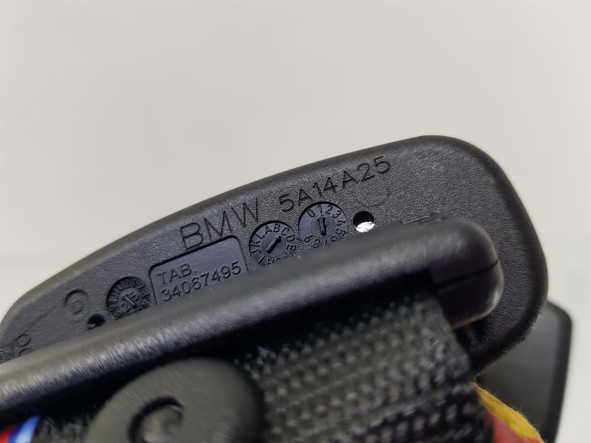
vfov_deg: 53.1
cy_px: 222
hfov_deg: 67.3
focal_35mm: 26
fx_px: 444
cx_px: 296
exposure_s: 1/100
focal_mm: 4.2
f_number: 1.7
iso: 80
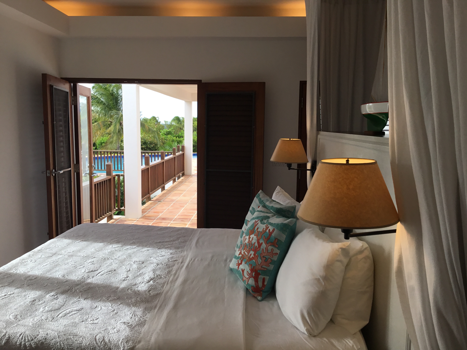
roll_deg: -1.1
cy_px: 175
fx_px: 418
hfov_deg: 58.4
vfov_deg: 45.4
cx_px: 234
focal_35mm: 31
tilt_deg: -7.7
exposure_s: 1/265
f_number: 2.4
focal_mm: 3.3
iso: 25
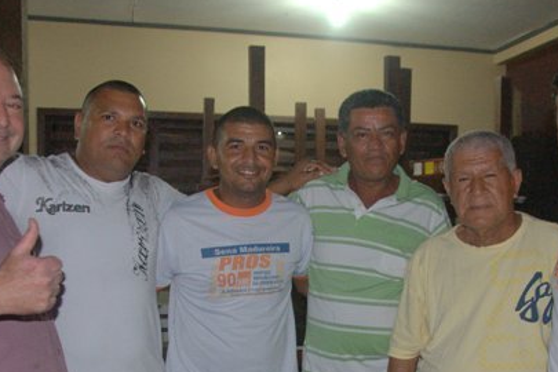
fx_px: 772
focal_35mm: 50
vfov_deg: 26.8
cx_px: 310
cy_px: 277
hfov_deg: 39.7
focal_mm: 21
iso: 2500
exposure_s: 1/60
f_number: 5.6
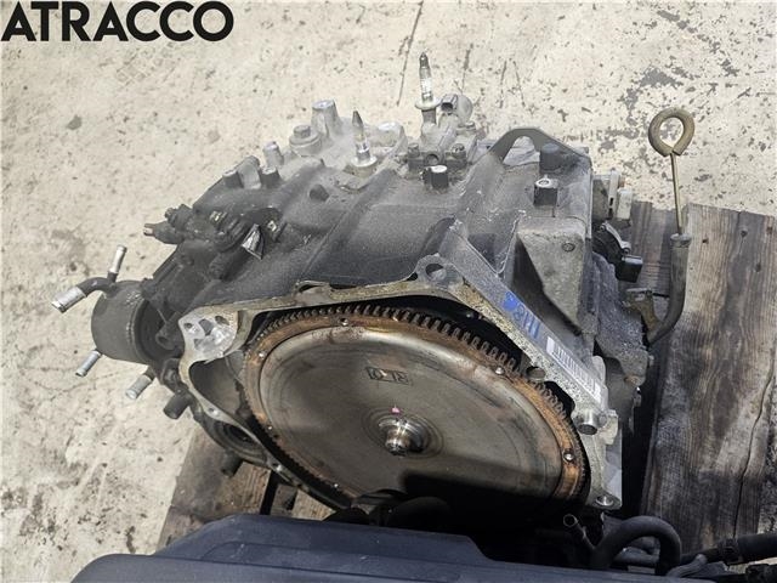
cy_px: 292
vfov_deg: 58.9
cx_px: 388
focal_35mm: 23
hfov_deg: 73.9
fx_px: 516
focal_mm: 5.4
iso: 250
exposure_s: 1/100
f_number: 1.8
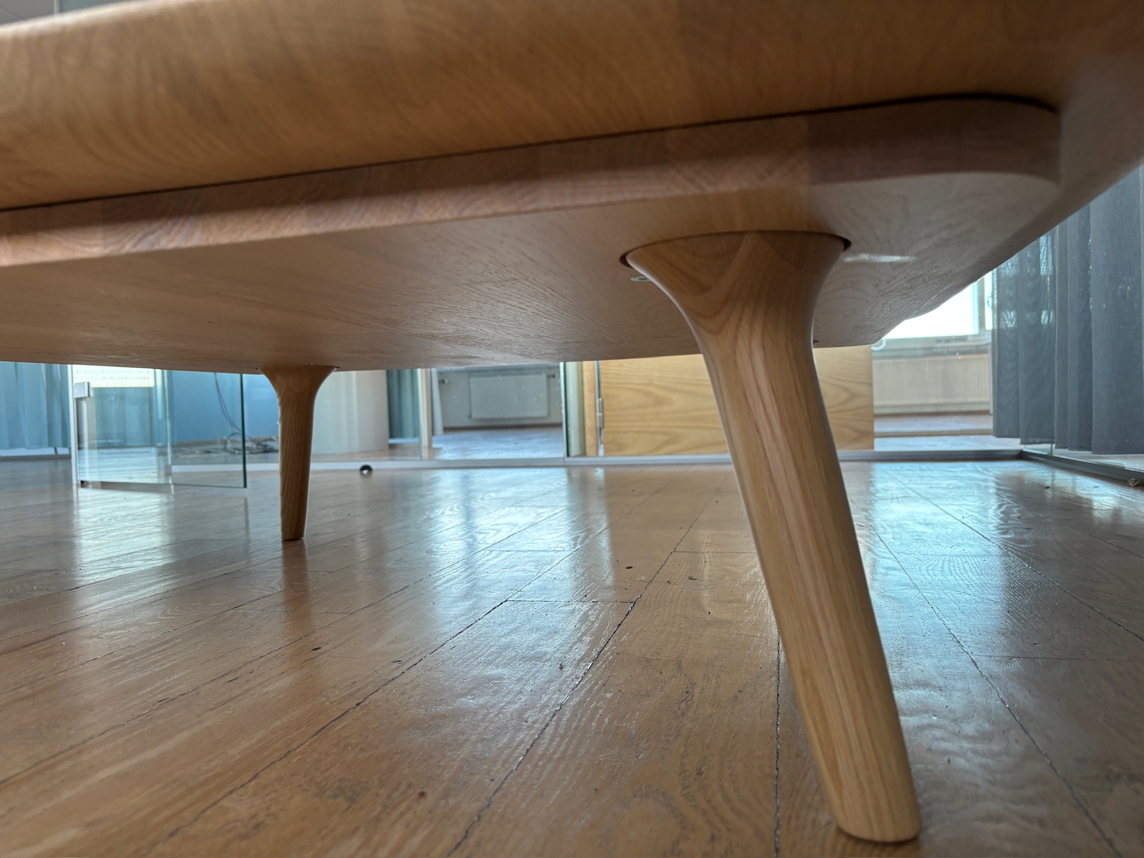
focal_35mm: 26
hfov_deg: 67.3
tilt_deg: +1.3
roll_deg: +1.9
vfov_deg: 53.1
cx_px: 572
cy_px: 429
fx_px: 859
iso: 100
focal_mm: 5.96
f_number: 1.6
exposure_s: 1/50
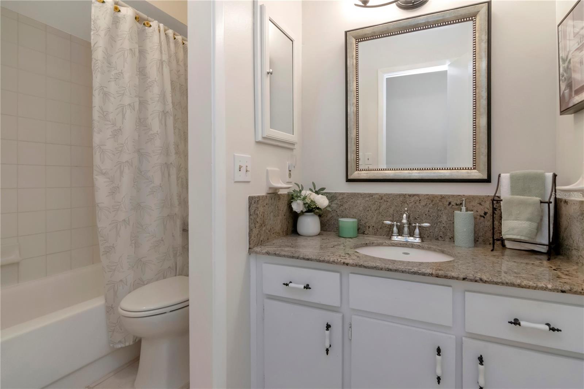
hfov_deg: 95.0
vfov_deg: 72.0
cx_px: 292
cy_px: 194
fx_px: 268
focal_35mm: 16
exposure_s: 1/30
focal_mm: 11
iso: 1250
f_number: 10
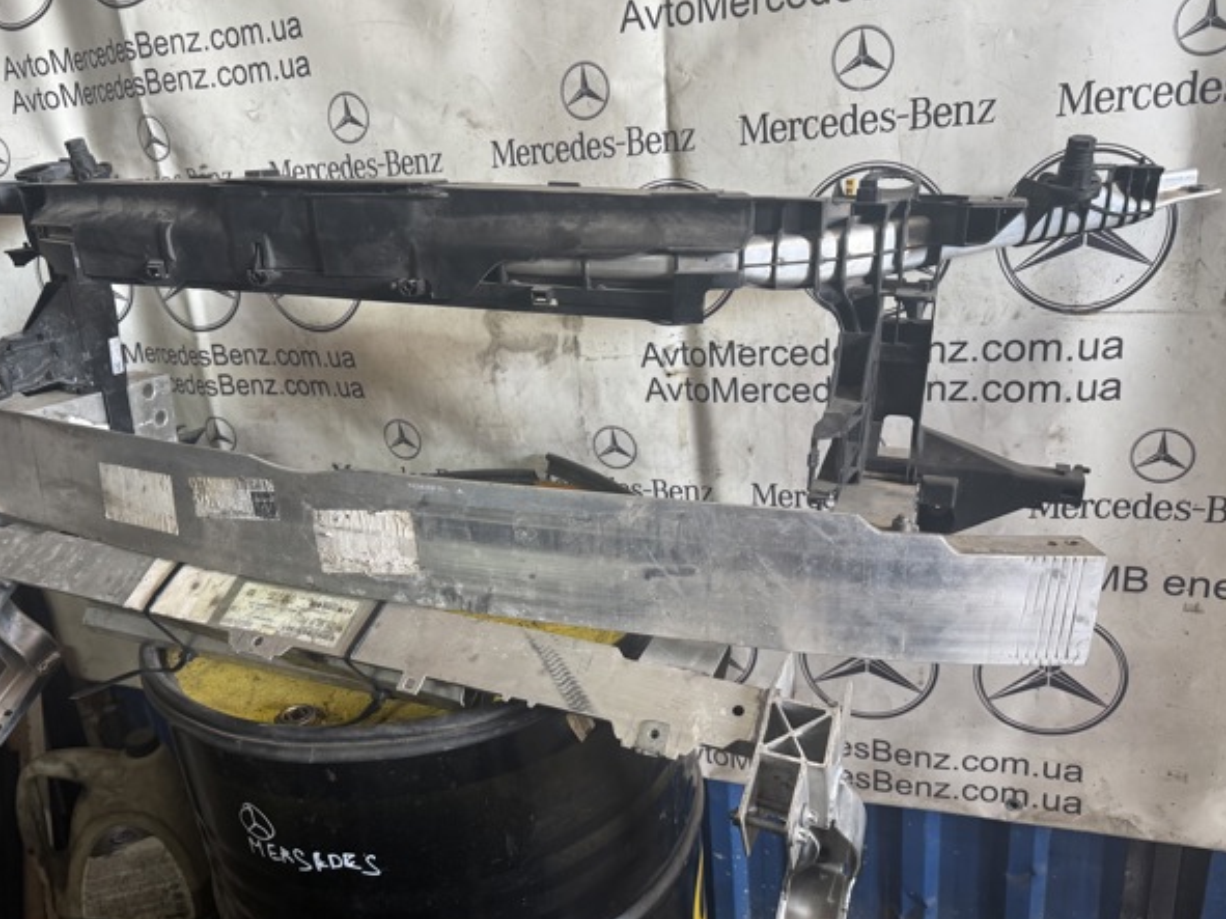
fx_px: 921
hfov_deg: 67.2
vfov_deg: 53.0
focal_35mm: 26
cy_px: 477
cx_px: 575
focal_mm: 6.76
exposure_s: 1/100
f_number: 1.78
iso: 160
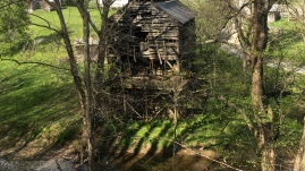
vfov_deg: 27.7
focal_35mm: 43
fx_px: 348
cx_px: 151
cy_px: 84
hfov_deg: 47.4
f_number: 2.2
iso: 25
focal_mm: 4.15
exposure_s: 1/705
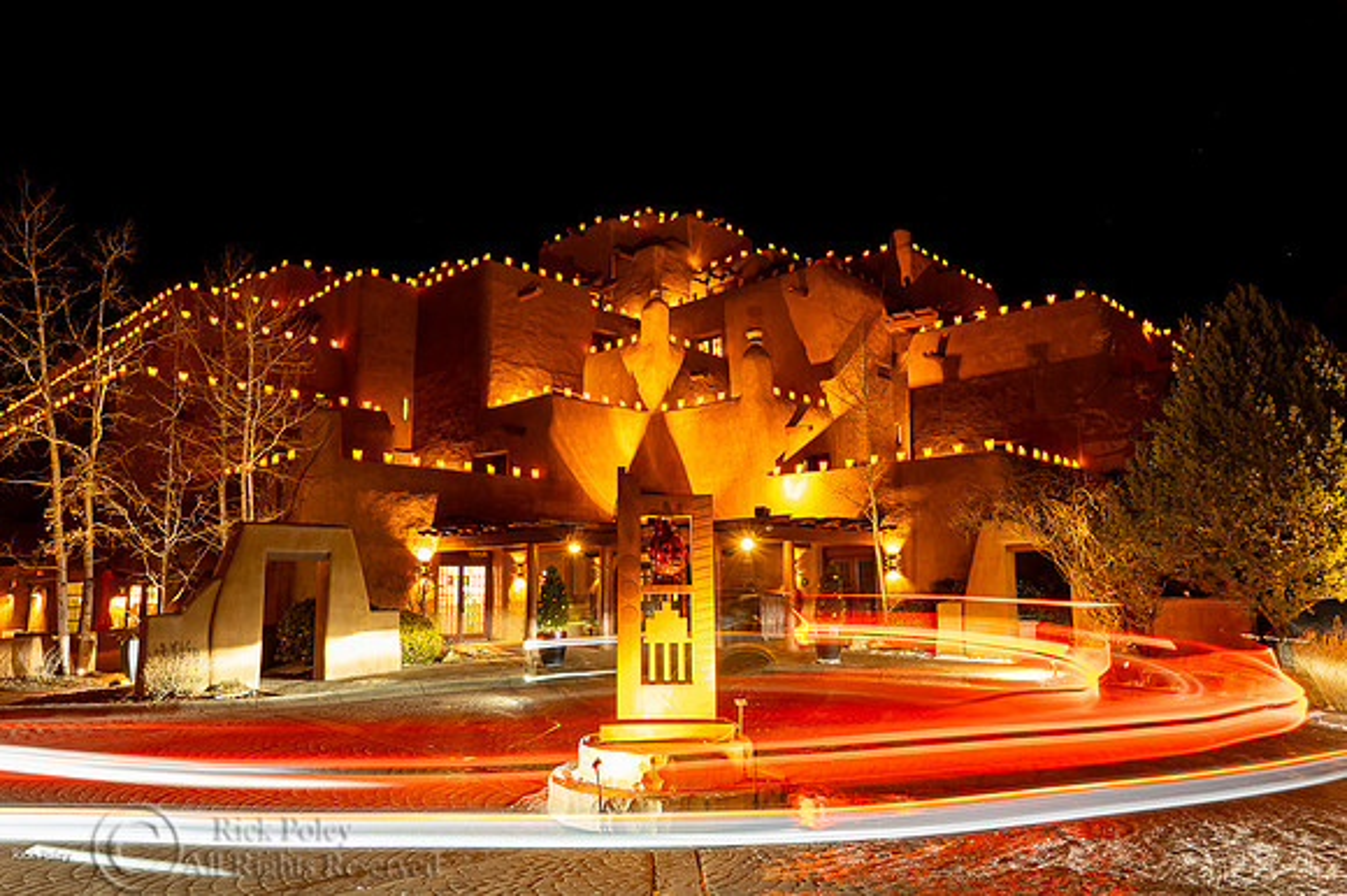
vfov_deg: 52.4
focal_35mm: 24
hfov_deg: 72.9
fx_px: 911
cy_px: 448
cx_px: 674
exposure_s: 20
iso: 200
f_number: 8
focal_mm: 24
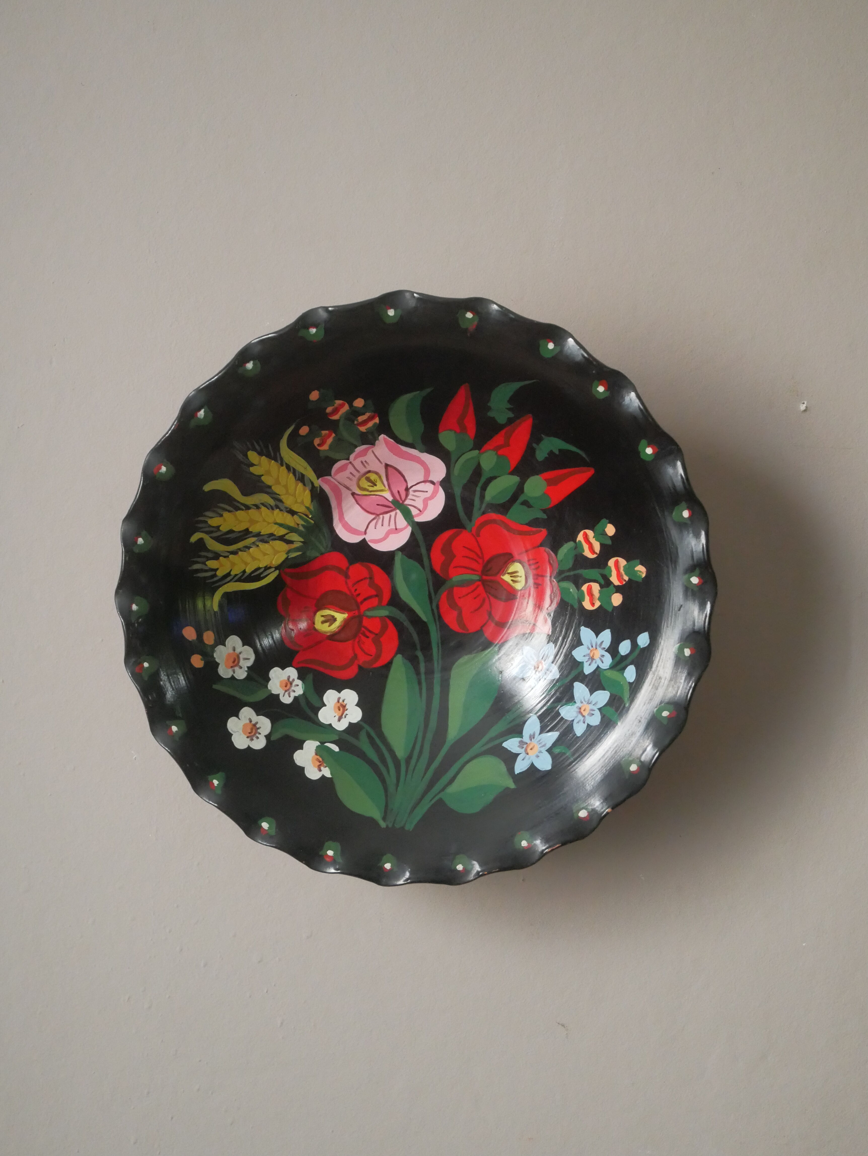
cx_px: 434
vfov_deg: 38.2
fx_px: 1670
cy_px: 578
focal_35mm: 50
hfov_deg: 29.1
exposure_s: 1/50
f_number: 5.1
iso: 3200
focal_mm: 25
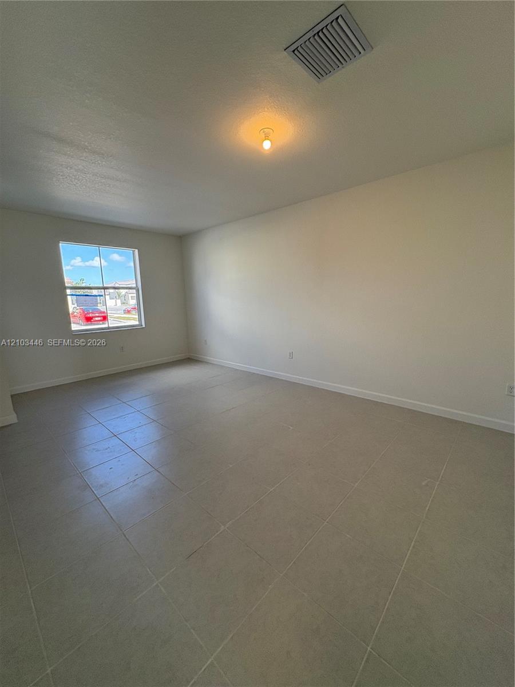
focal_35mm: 14
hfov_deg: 85.7
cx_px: 258
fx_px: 278
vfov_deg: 102.1
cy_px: 344
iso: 160
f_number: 2.2
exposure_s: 1/120
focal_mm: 2.22
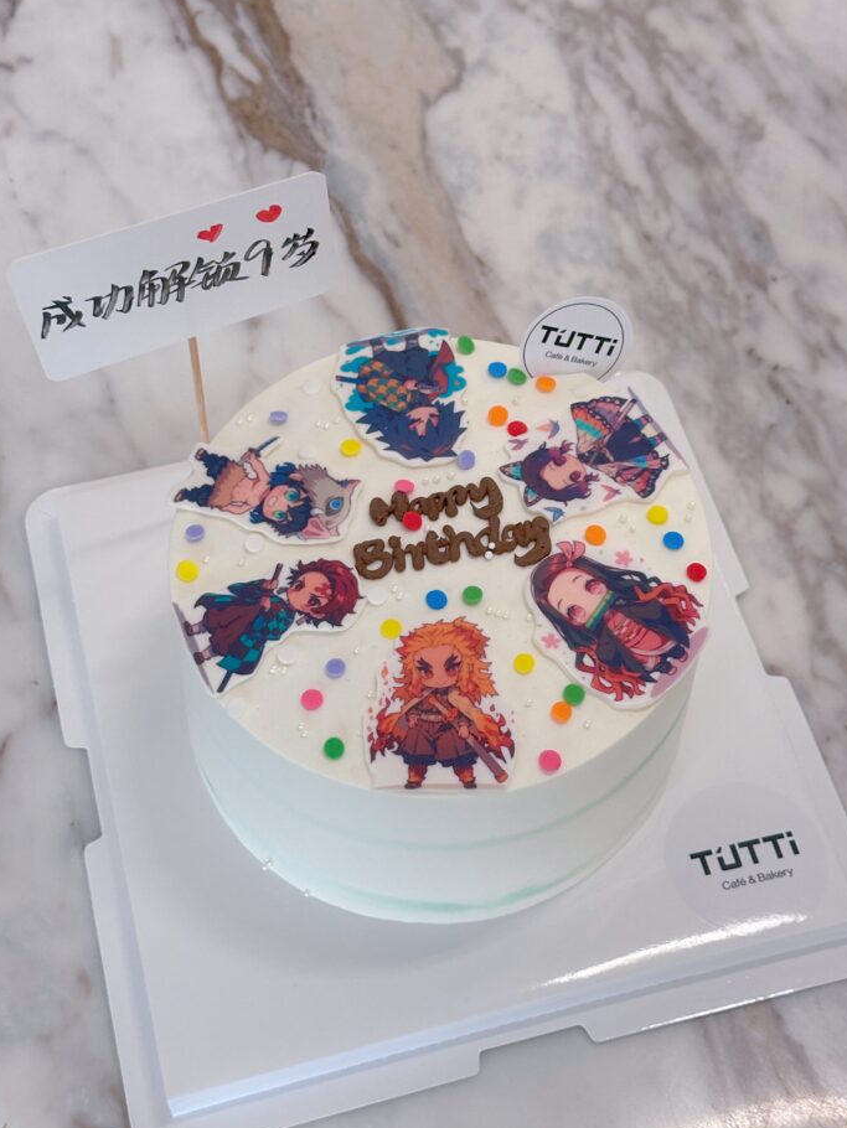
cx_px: 428
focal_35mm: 54
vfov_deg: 35.5
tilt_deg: -59.0
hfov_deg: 27.0
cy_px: 550
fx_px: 1761
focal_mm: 6.86
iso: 100
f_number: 1.78
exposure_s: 1/50
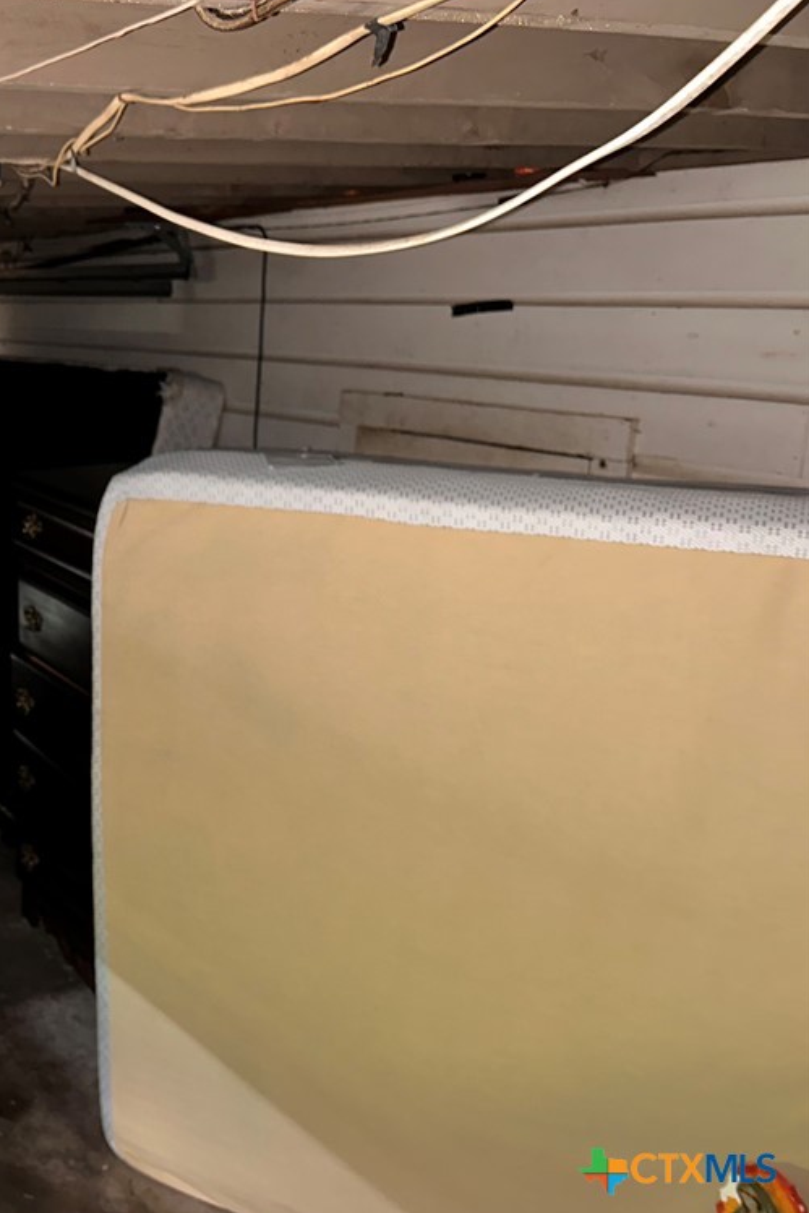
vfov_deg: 51.9
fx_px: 1247
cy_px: 605
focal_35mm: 37
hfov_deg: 32.8
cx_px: -15
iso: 100
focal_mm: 5.7
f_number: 1.5
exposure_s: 1/7
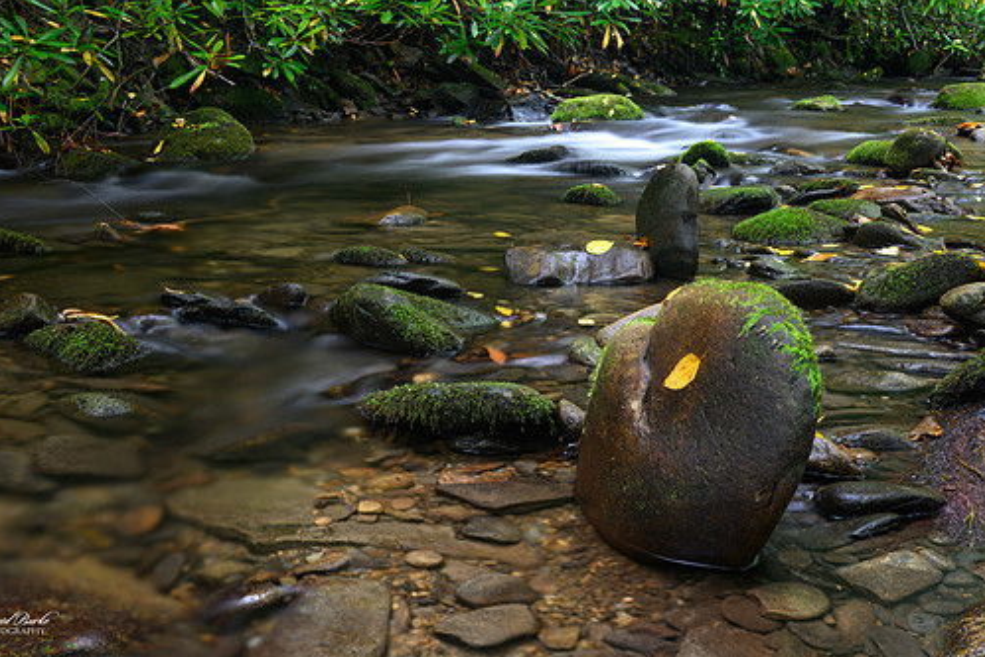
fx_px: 1177
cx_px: 460
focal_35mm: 43
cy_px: 313
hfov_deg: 45.4
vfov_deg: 31.2
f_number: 16
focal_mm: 37
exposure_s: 13
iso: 64
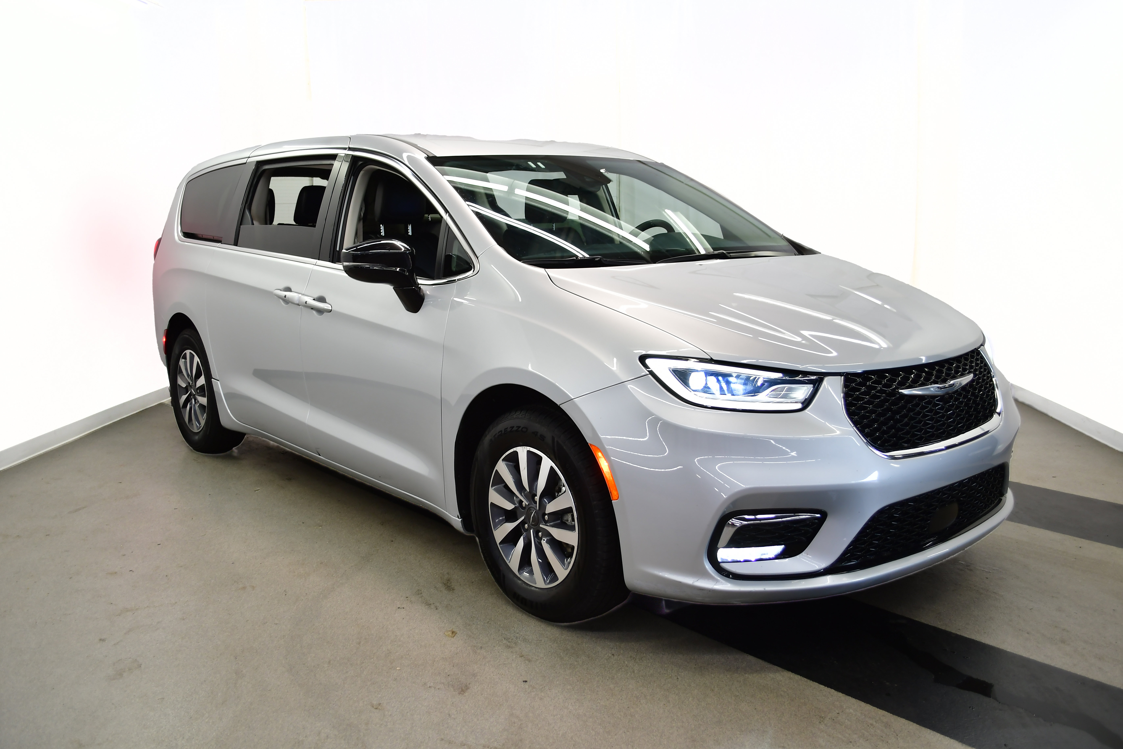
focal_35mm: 33
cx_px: 562
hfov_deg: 57.2
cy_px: 374
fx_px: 1029
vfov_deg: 40.0
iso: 200
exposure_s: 1/40
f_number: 4
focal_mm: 22
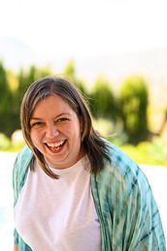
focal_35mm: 87
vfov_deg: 23.4
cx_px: 67
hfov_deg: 15.7
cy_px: 145
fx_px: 607
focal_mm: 50
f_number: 1.8
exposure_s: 1/640
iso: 100
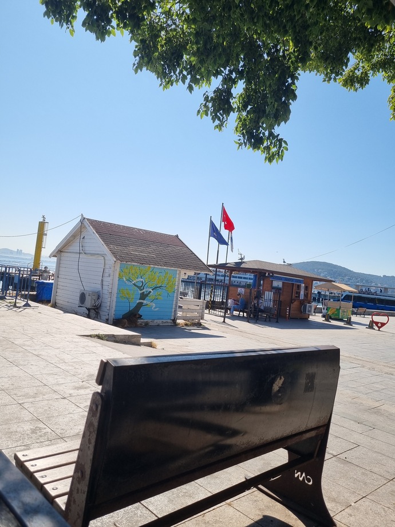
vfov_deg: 67.3
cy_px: 264
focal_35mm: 26
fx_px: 396
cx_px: 198
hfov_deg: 53.1
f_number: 1.8
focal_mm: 5.4
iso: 50
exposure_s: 1/3717
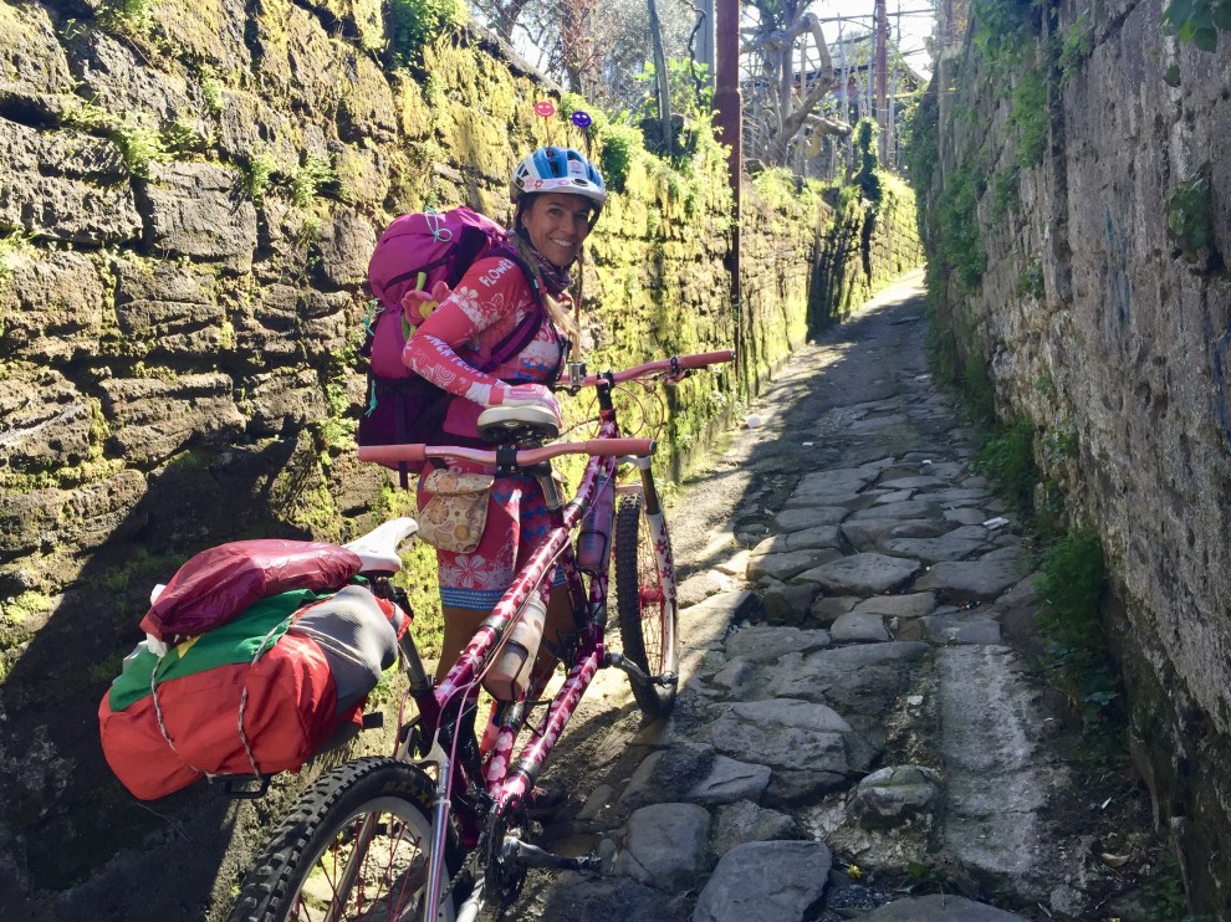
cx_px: 599
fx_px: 1067
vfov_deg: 46.8
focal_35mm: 30
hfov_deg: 60.0
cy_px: 451
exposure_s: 1/359
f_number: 2.2
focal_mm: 4.15
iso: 32
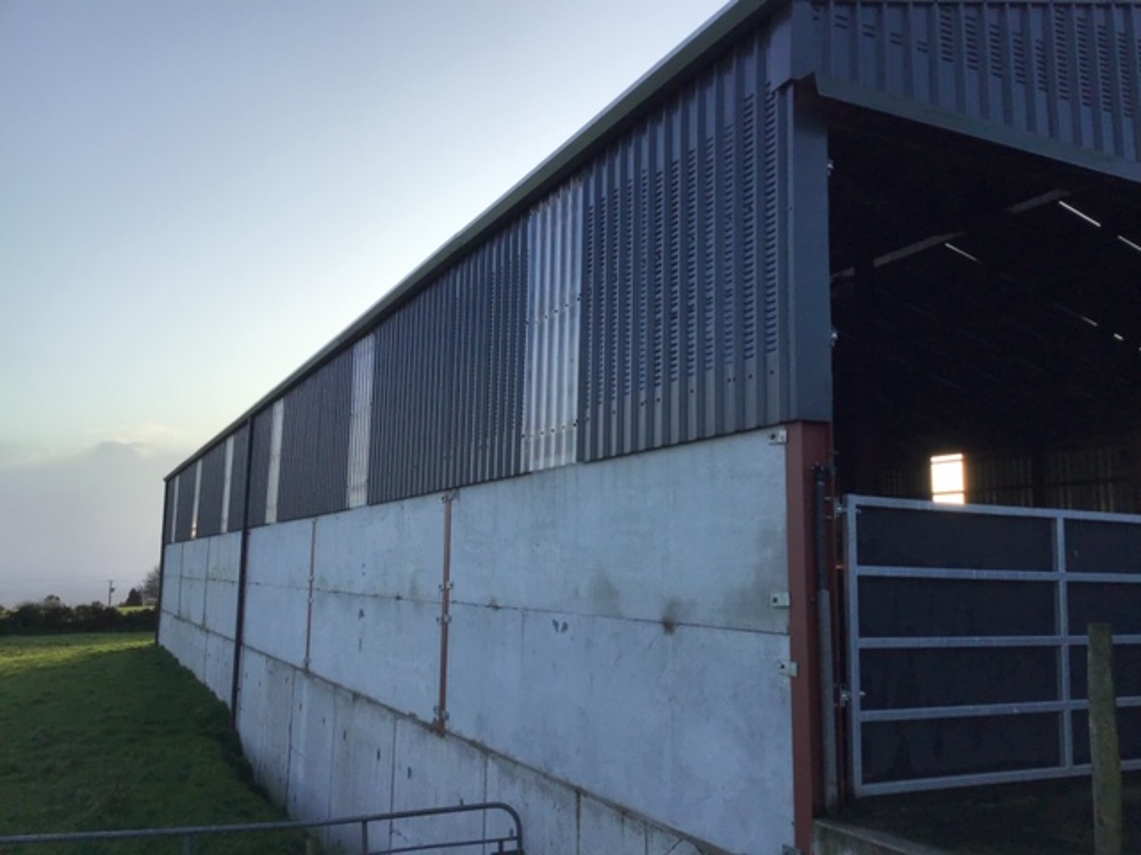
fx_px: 1022
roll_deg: -0.2
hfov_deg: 58.4
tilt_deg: +8.0
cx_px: 570
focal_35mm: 31
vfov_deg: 45.4
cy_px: 428
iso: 25
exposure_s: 1/652
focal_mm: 3.3
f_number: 2.4
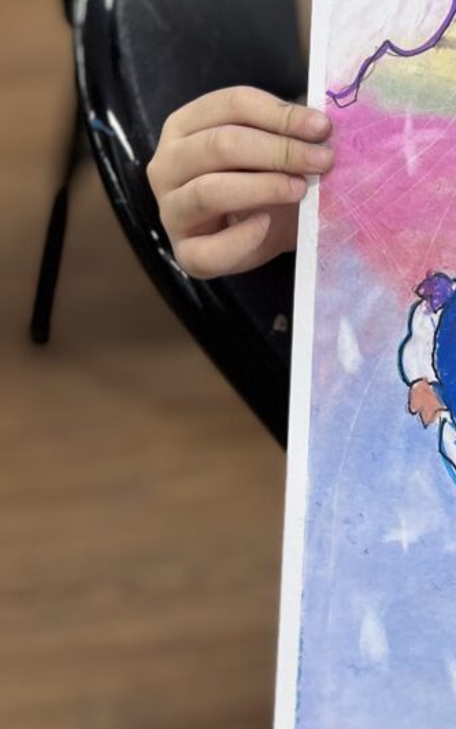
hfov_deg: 17.7
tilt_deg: -27.7
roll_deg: -3.0
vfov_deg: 27.8
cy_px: -18
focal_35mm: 69
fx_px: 1371
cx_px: 596
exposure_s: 1/100
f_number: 1.6
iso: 40
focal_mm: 5.1
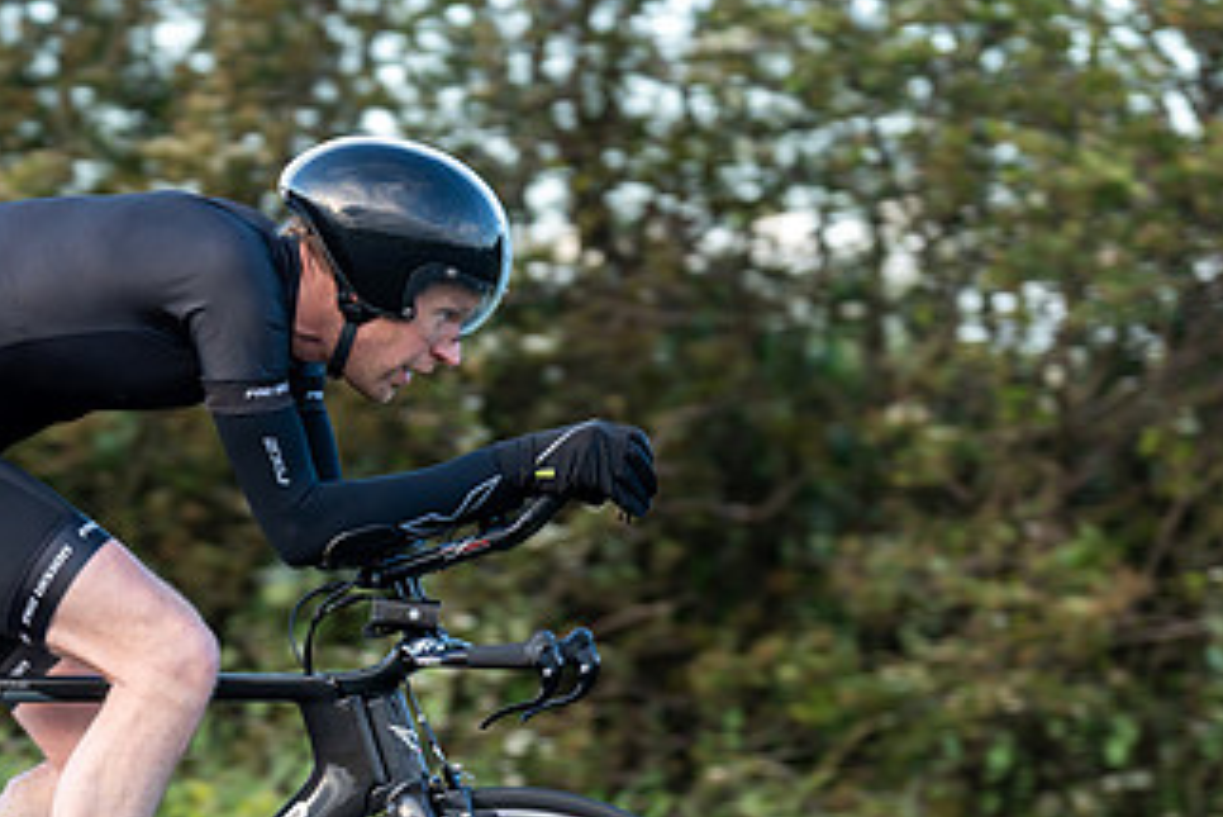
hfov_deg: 9.1
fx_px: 7681
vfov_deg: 6.1
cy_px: 614
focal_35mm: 226
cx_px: 152
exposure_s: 1/640
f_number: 3.2
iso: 800
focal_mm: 122
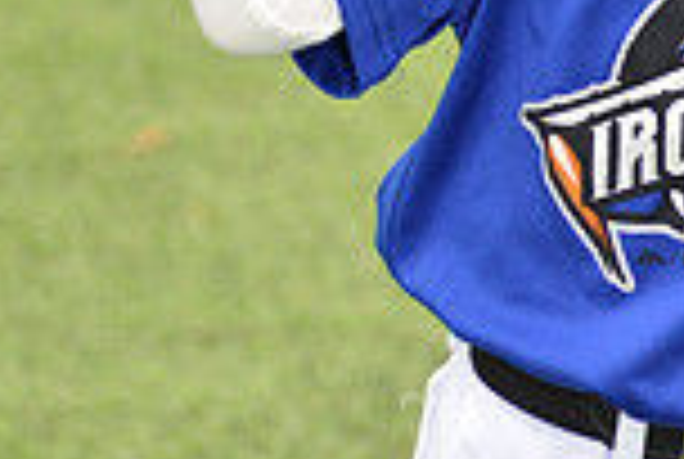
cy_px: -290
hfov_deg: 3.4
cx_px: 860
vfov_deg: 2.3
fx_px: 11594
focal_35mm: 609
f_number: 8
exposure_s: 1/200
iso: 250
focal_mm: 160
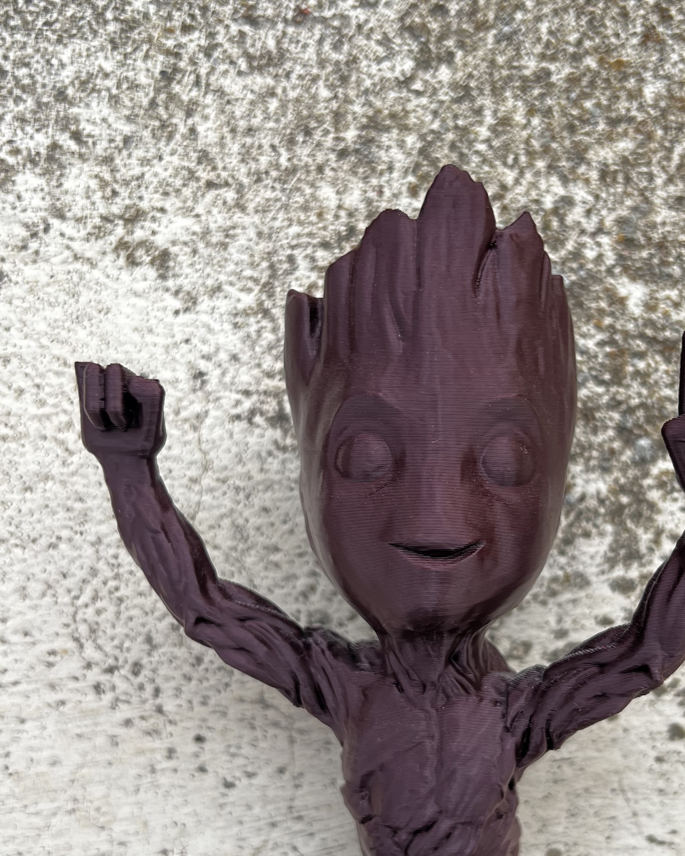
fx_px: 1140
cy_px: 521
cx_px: 424
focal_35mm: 45
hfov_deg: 33.3
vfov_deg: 40.9
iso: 32
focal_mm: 5.7
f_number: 1.5
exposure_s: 1/122
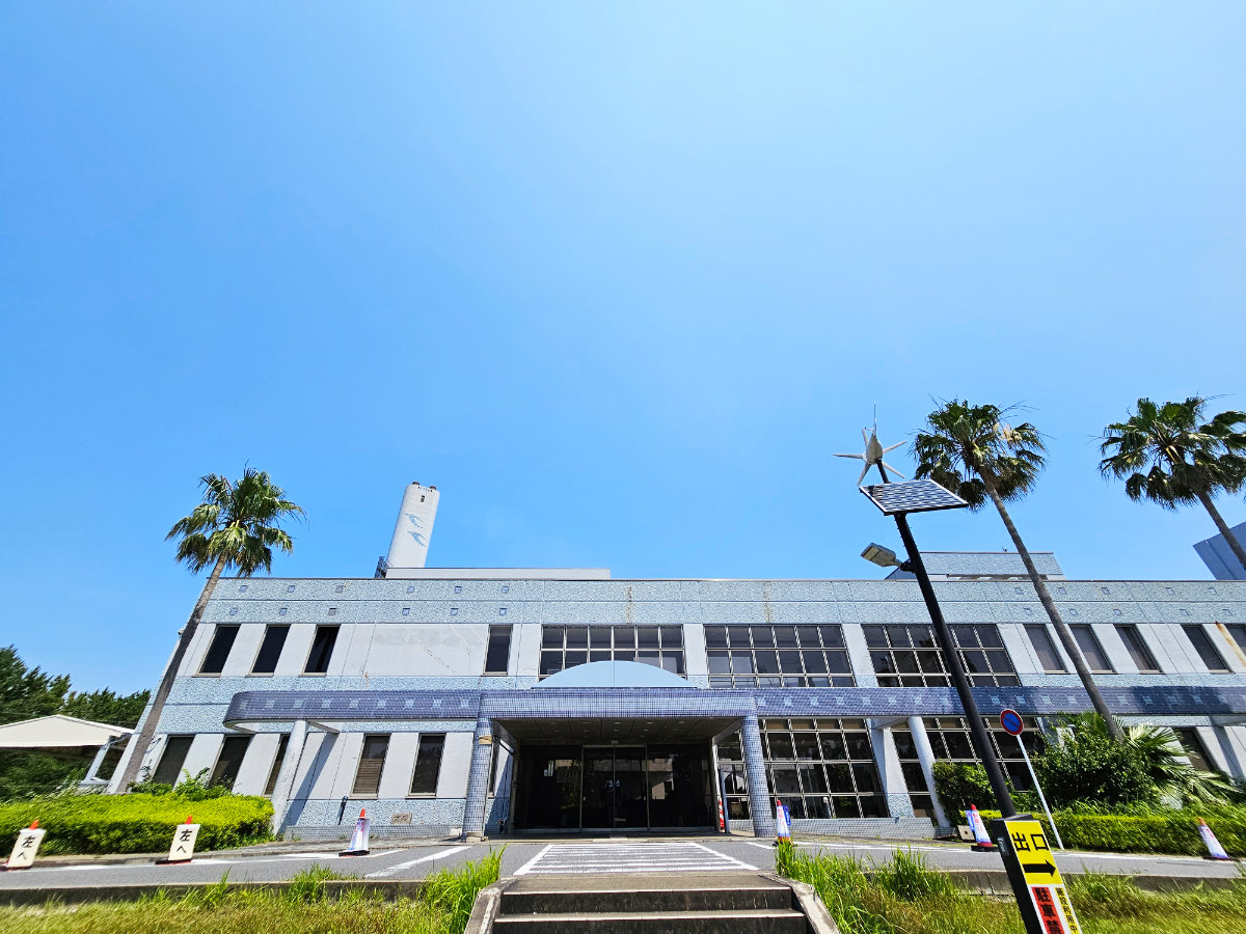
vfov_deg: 89.9
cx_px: 623
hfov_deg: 106.2
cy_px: 467
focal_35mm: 13
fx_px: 468
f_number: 2.2
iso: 50
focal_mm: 2.2
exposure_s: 1/3945
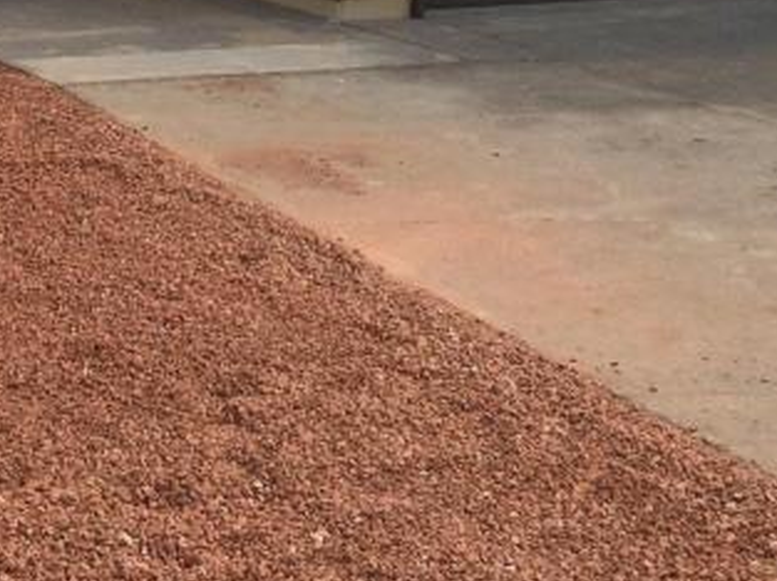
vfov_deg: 14.8
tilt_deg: -3.3
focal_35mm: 95
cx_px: 102
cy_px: -196
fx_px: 2130
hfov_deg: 20.3
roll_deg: +0.1
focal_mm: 4.15
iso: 32
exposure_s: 1/4115
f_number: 2.2
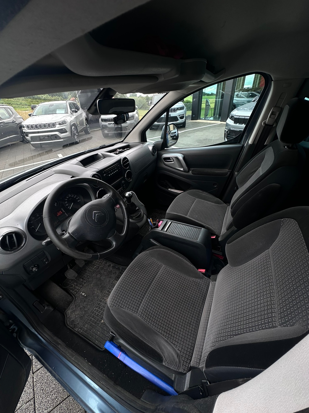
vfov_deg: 102.1
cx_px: 154
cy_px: 206
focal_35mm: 14
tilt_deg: -33.1
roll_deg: +2.2
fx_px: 167
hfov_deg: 85.7
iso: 40
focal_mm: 2.22
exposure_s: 1/133
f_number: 2.2
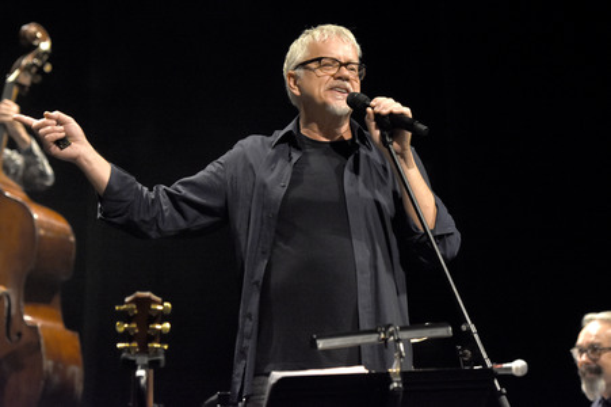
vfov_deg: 8.7
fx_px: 2671
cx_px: 306
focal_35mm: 158
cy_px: 204
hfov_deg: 13.0
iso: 1600
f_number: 3.2
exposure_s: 1/320
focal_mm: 105
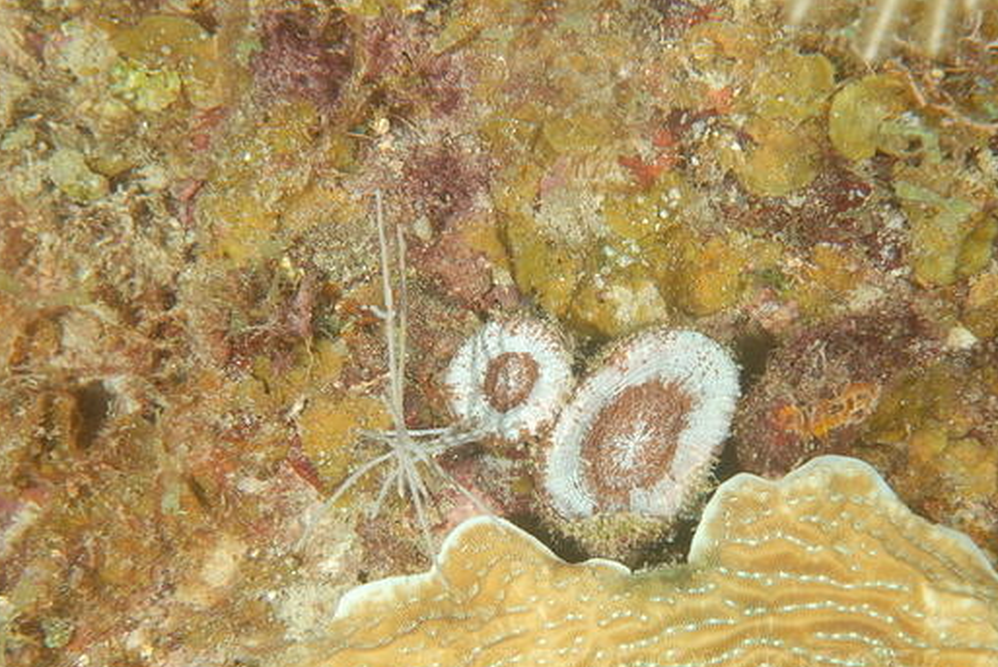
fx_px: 3635
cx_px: 566
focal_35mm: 131
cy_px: 395
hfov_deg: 15.6
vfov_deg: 10.5
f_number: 8
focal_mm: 70
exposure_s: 1/250
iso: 100
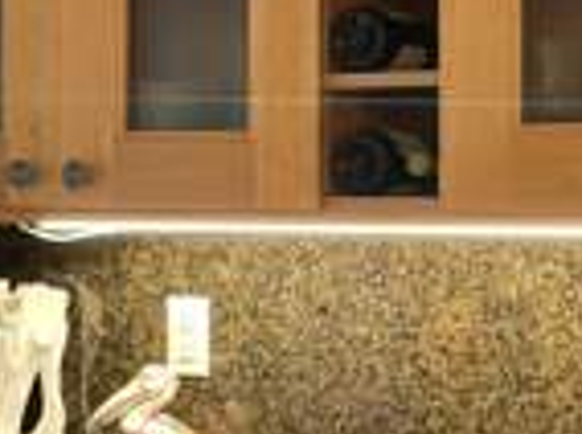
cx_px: 389
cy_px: 158
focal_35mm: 88
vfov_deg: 16.7
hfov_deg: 22.2
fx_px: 1477
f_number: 1.6
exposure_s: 1/60
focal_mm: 4.2
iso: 320
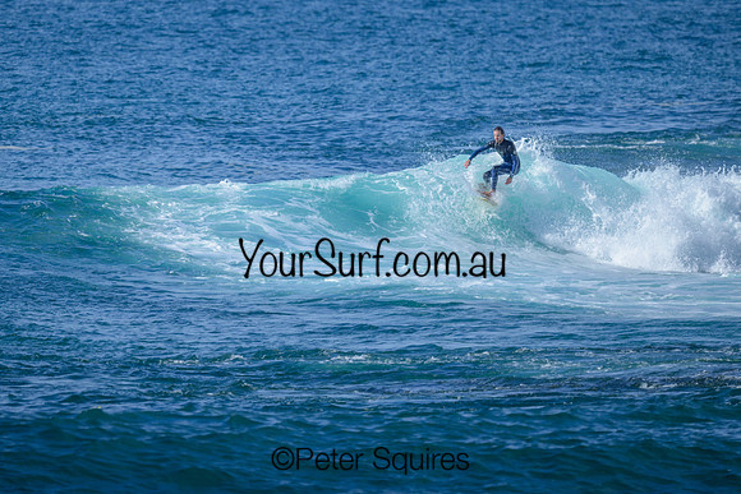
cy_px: 246
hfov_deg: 1.9
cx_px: 313
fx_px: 22626
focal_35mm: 1099
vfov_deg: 1.3
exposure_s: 1/2000
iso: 280
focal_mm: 800
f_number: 6.3
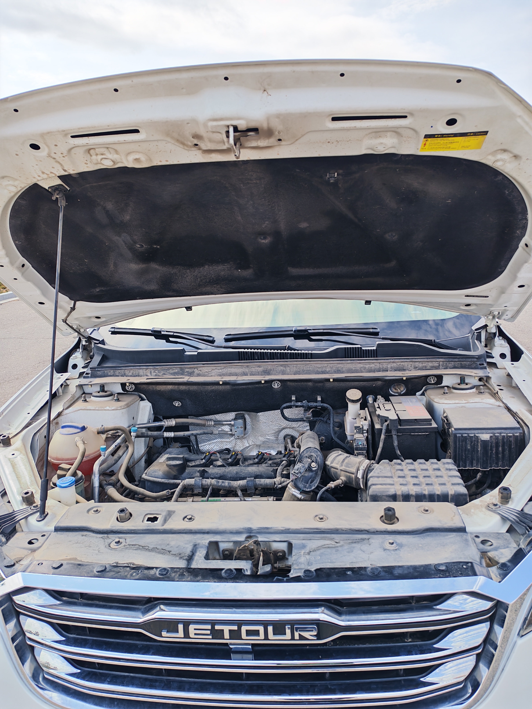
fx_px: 553
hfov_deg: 51.4
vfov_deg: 65.3
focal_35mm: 27
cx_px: 266
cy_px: 354
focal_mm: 6.12
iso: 50
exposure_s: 1/550
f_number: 1.9
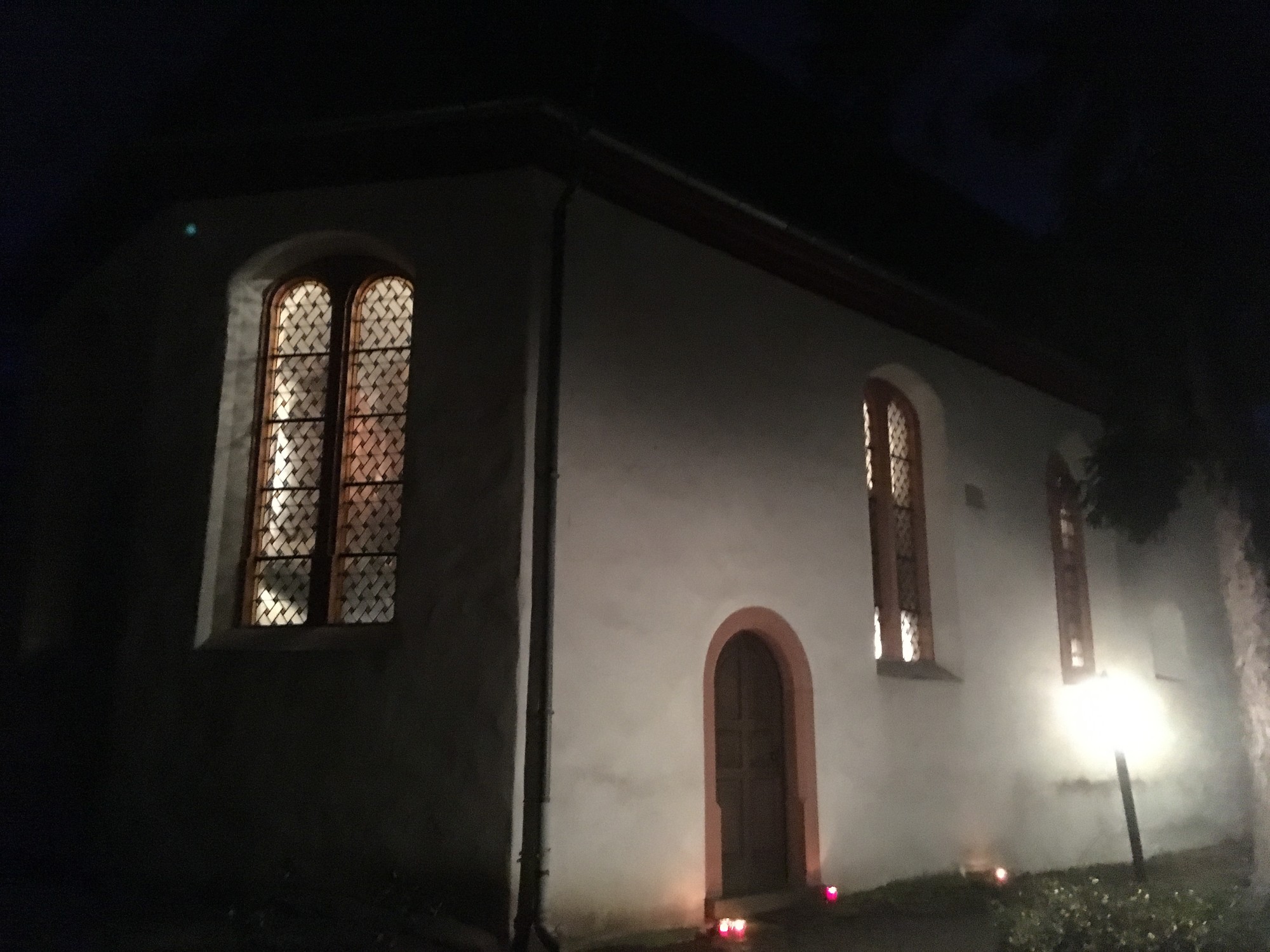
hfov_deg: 61.7
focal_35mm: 29
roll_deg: -1.0
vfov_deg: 48.2
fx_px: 1064
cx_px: 635
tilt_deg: +16.4
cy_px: 476
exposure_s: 1/17
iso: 1250
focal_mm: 4.15
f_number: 2.2
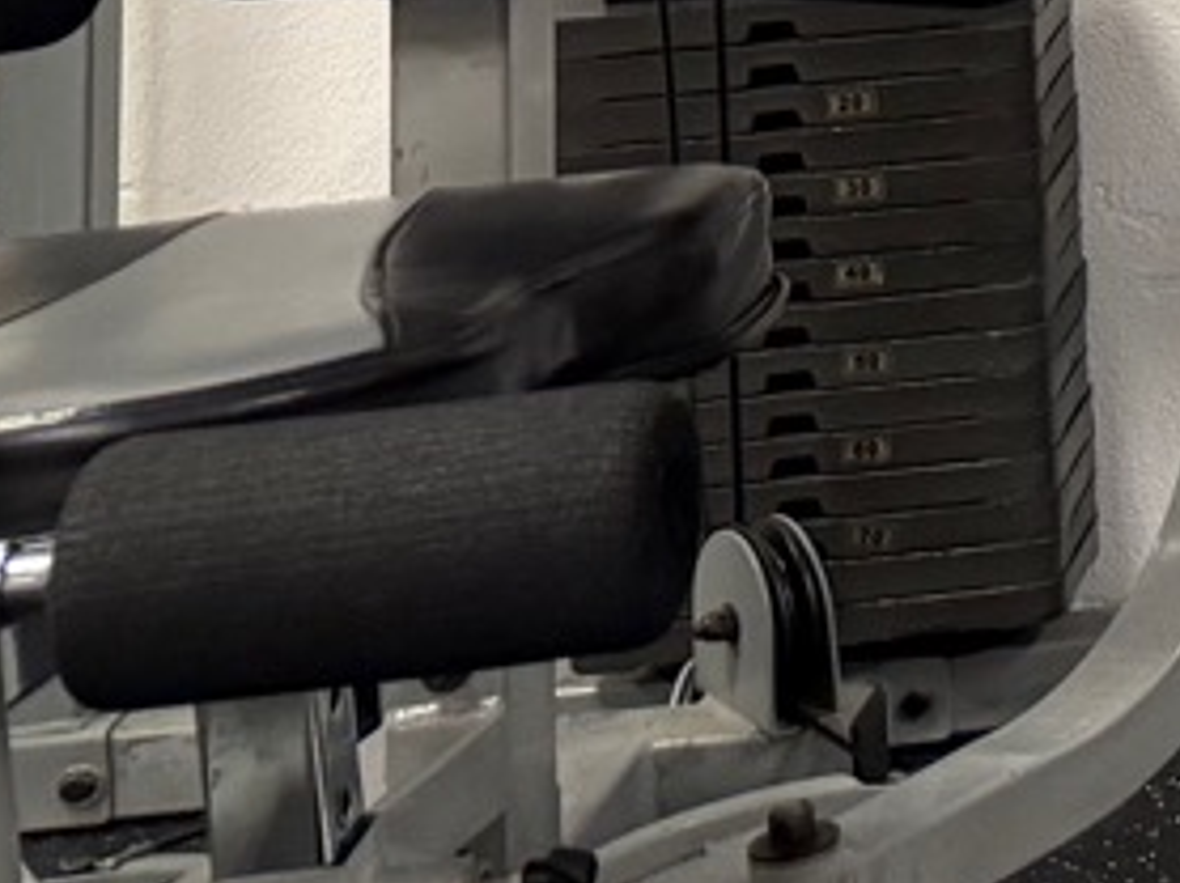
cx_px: 4049
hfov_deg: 8.7
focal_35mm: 166
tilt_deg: -5.2
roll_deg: +0.7
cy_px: -1375
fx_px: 5654
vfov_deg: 8.1
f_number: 1.78
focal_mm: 6.76
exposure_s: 1/50
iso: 125
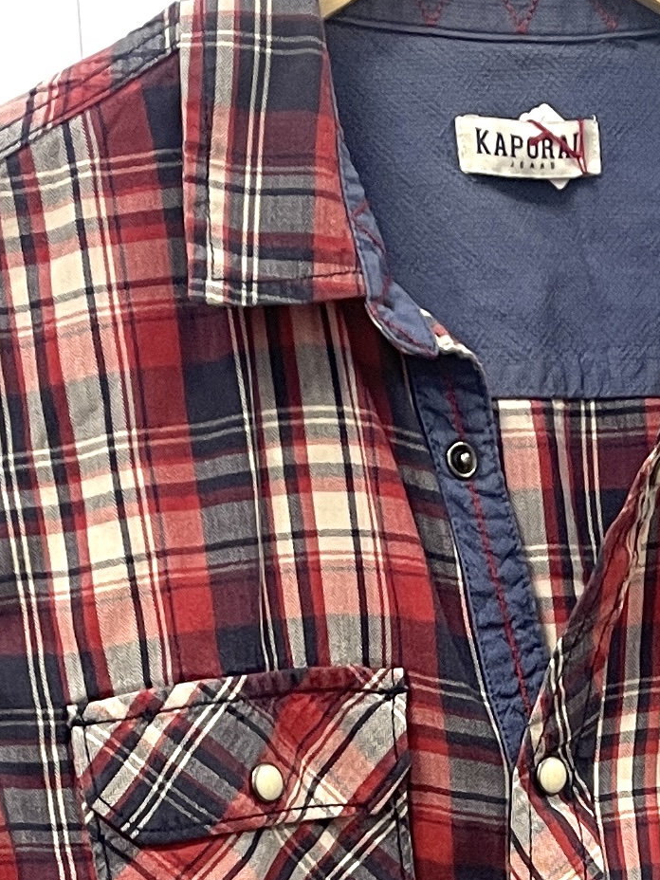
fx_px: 2873
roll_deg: +1.9
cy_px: 1356
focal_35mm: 113
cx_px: 781
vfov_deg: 15.9
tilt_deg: -12.6
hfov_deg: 12.8
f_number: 1.6
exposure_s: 1/50
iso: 80
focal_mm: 4.2
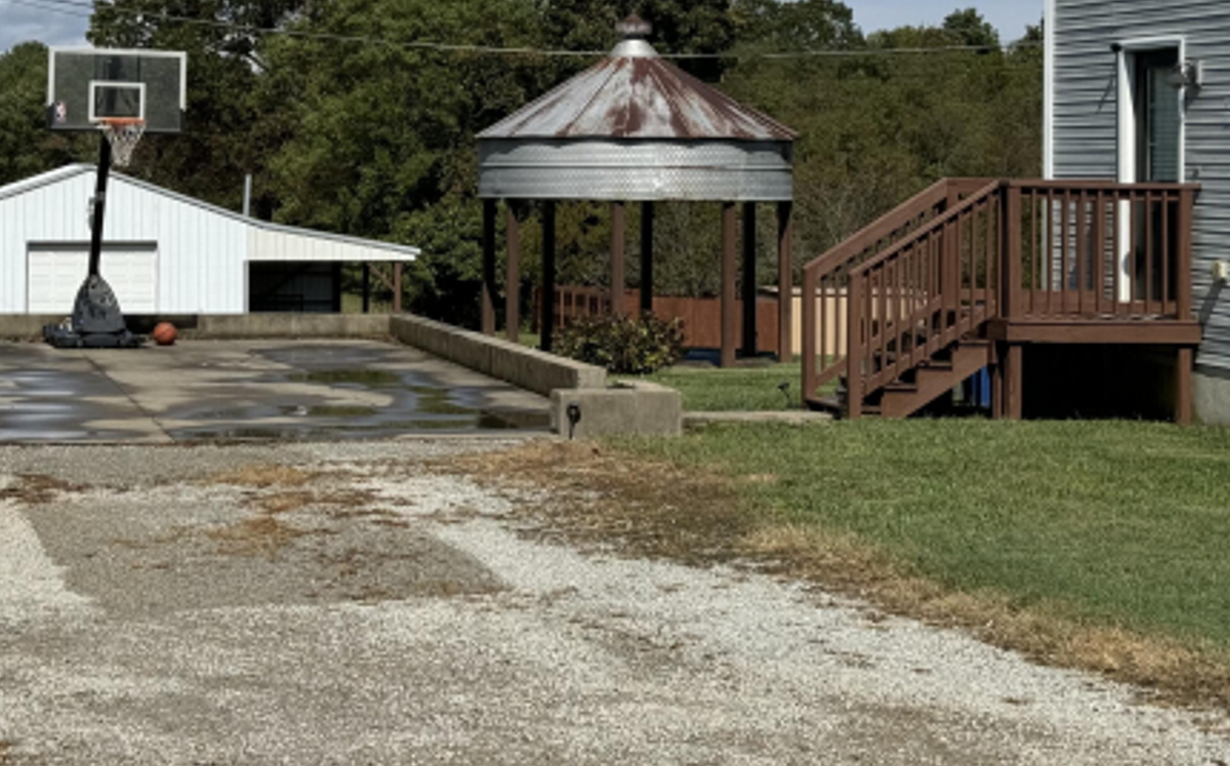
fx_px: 2646
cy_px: 109
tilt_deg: +0.3
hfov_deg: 25.9
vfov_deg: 16.3
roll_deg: -0.2
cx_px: 310
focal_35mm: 79
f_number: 1.78
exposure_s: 1/7092
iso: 64
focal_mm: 6.76
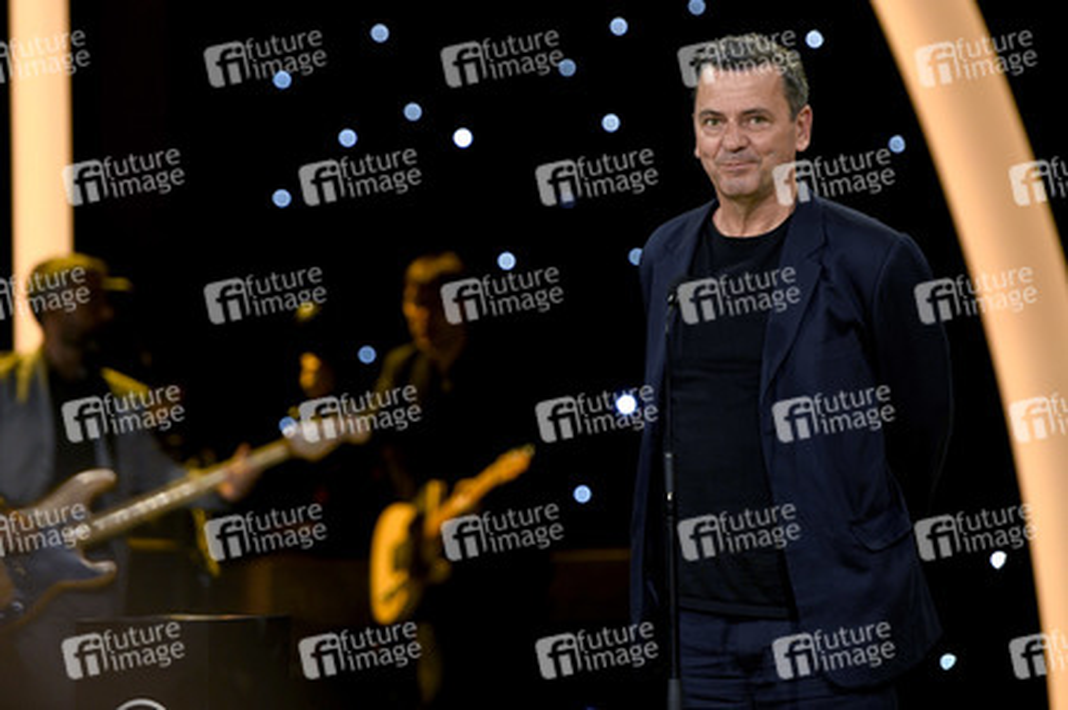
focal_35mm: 180
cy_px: 355
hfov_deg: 11.4
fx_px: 5336
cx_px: 534
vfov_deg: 7.6
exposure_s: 1/400
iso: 2000
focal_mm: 180
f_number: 4
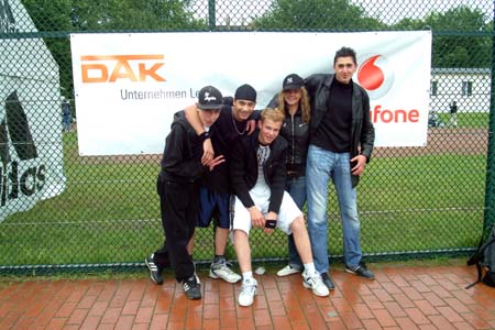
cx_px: 248
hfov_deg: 61.9
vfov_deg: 43.6
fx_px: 412
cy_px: 165
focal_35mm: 30
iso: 400
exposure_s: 1/250
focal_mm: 20
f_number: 8
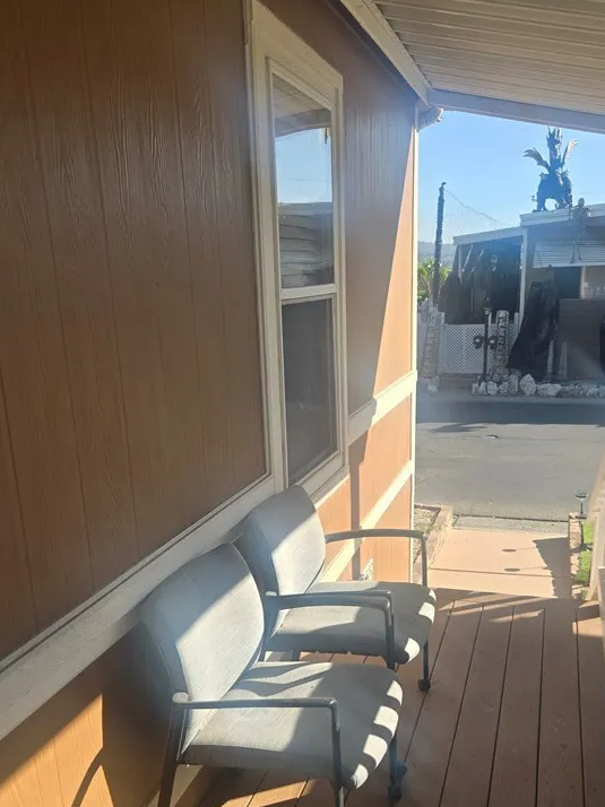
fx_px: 769
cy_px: 517
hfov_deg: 42.5
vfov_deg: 54.6
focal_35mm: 33
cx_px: 384
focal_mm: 5.4
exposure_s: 1/986
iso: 25
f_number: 1.8
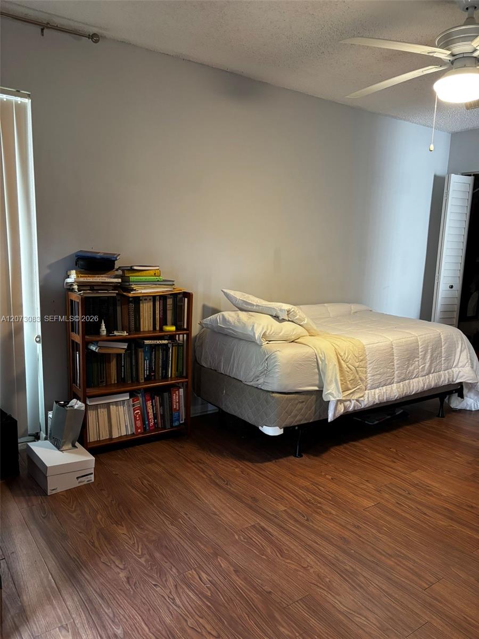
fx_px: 480
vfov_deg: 67.3
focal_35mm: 26
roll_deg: -2.7
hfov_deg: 53.1
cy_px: 320
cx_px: 240
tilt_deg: -9.0
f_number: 1.6
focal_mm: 5.96
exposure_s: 1/60
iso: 320
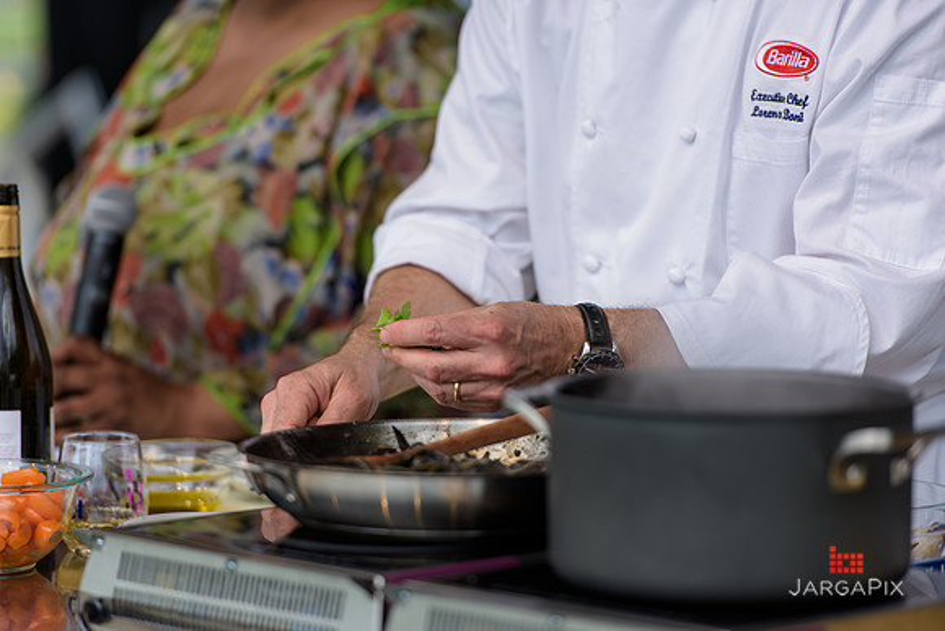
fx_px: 5251
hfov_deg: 10.3
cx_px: 472
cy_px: 316
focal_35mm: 200
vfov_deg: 6.9
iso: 250
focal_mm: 200
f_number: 3.2
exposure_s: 1/1600
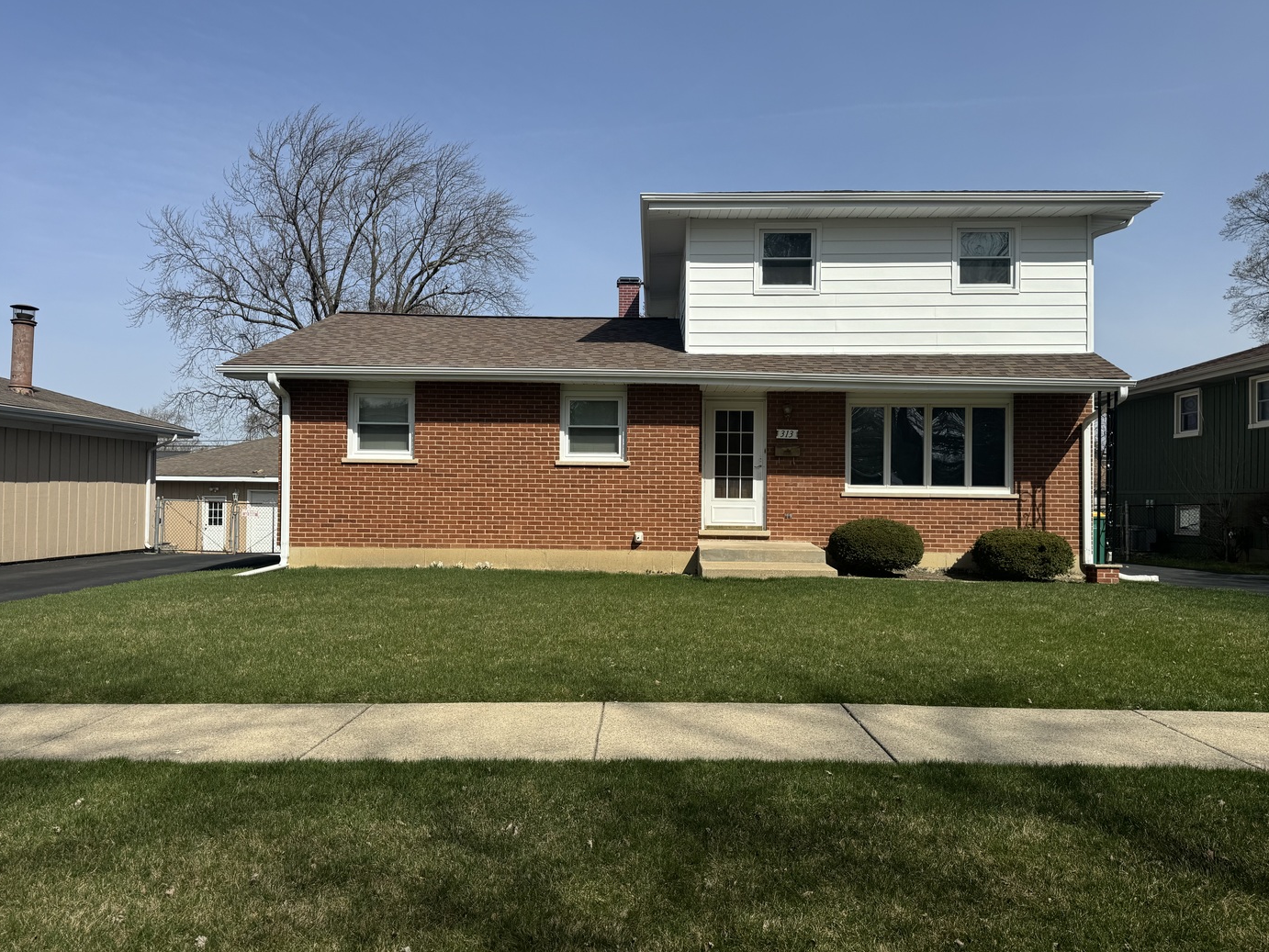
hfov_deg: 69.4
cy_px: 479
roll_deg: -0.3
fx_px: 917
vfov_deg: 54.9
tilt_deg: +0.3
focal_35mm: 25
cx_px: 634
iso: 80
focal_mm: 6.86
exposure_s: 1/6410
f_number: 1.78
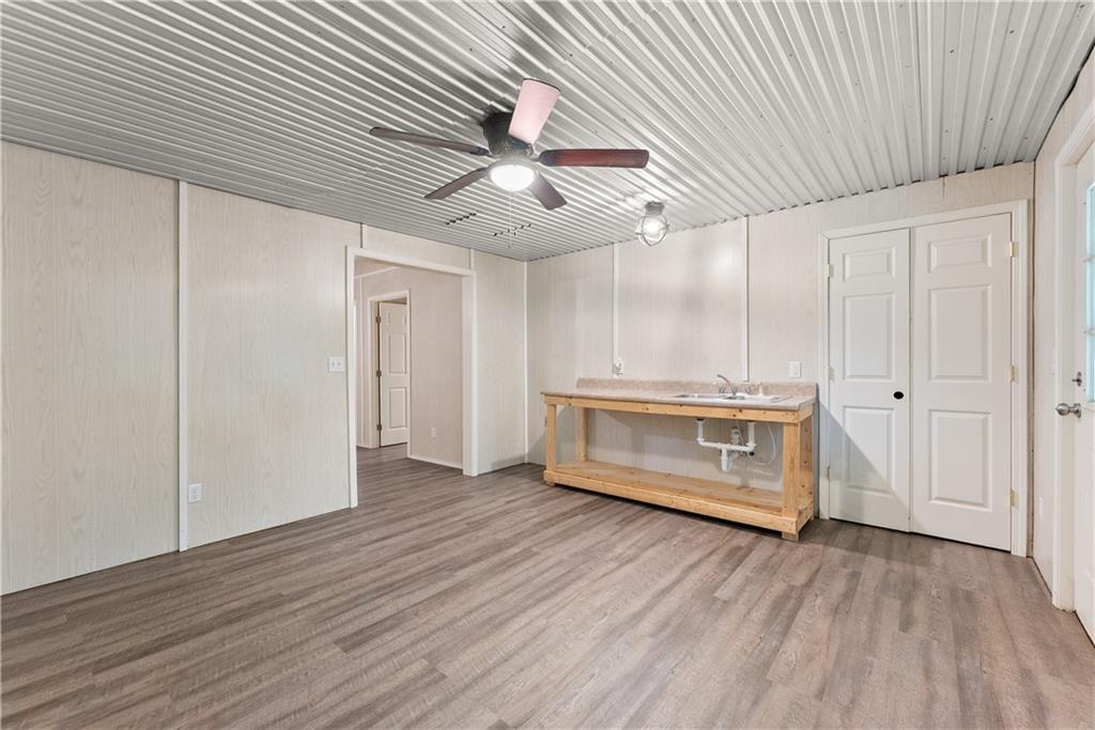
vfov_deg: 81.2
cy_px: 365
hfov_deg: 104.2
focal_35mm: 14
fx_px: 426
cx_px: 548
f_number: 7.1
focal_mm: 14
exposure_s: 1/2.5
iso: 800
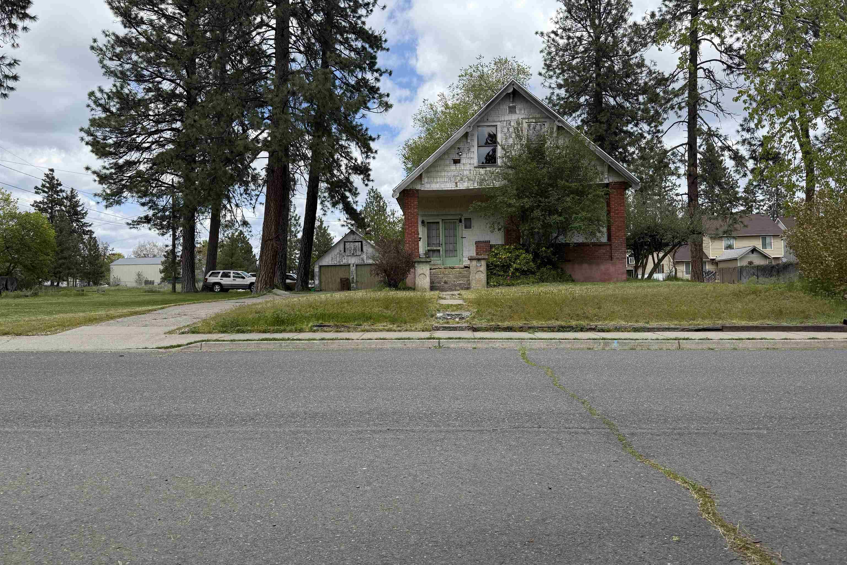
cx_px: 424
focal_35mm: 25
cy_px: 264
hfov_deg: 71.5
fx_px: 588
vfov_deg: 51.3
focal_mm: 6.76
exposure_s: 1/3953
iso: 100
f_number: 1.78
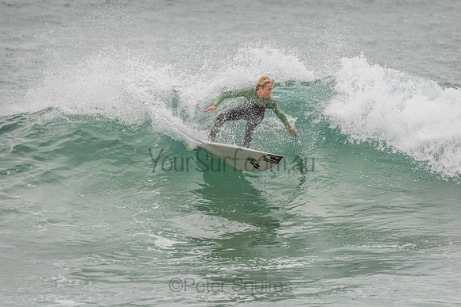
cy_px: 154
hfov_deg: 4.1
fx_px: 6404
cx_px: 230
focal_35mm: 500
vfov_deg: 2.8
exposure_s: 1/2000
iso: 320
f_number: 5.6
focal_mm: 500
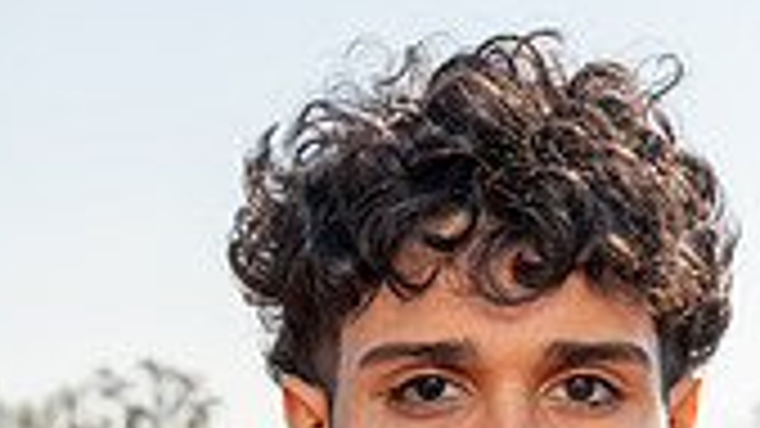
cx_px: 472
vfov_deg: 7.0
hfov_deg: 13.0
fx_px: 3325
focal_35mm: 165
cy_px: 960
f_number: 9
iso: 125
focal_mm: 59
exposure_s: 1/200
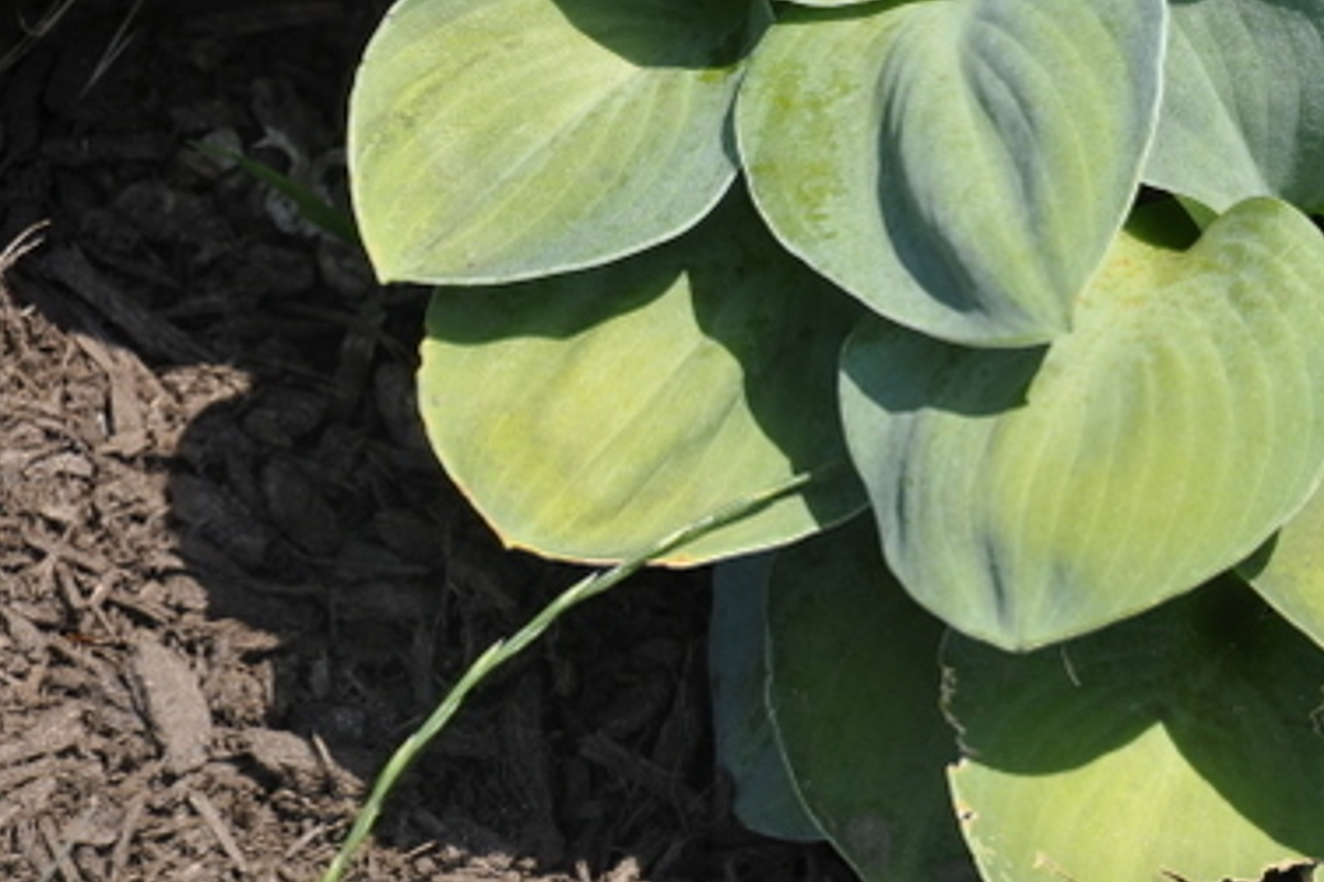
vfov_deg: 4.1
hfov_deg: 6.2
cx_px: 1289
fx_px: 12280
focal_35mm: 334
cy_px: -7
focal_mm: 105
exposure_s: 1/320
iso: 200
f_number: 9
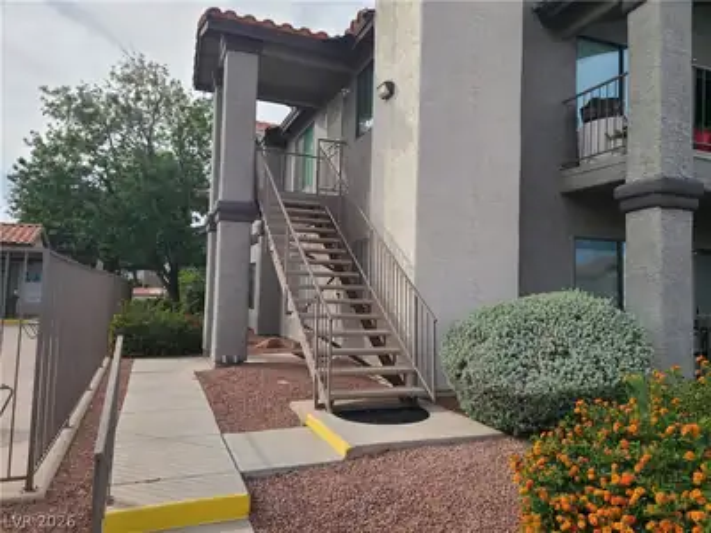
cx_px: 356
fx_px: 534
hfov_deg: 67.3
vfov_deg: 53.1
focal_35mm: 26
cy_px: 266
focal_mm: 5.4
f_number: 1.8
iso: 40
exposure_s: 1/1533
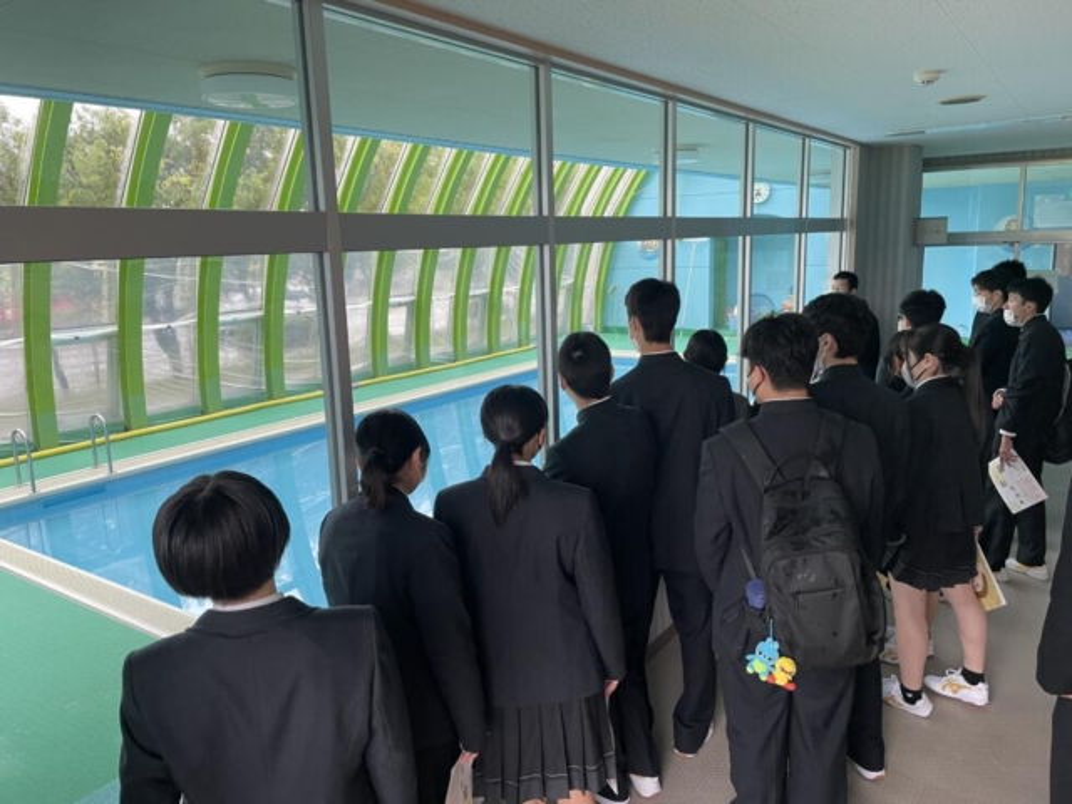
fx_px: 805
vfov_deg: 53.1
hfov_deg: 67.3
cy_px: 402
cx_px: 536
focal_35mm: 26
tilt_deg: -10.7
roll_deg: +2.3
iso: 80
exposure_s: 1/50
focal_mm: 4.2
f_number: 1.6
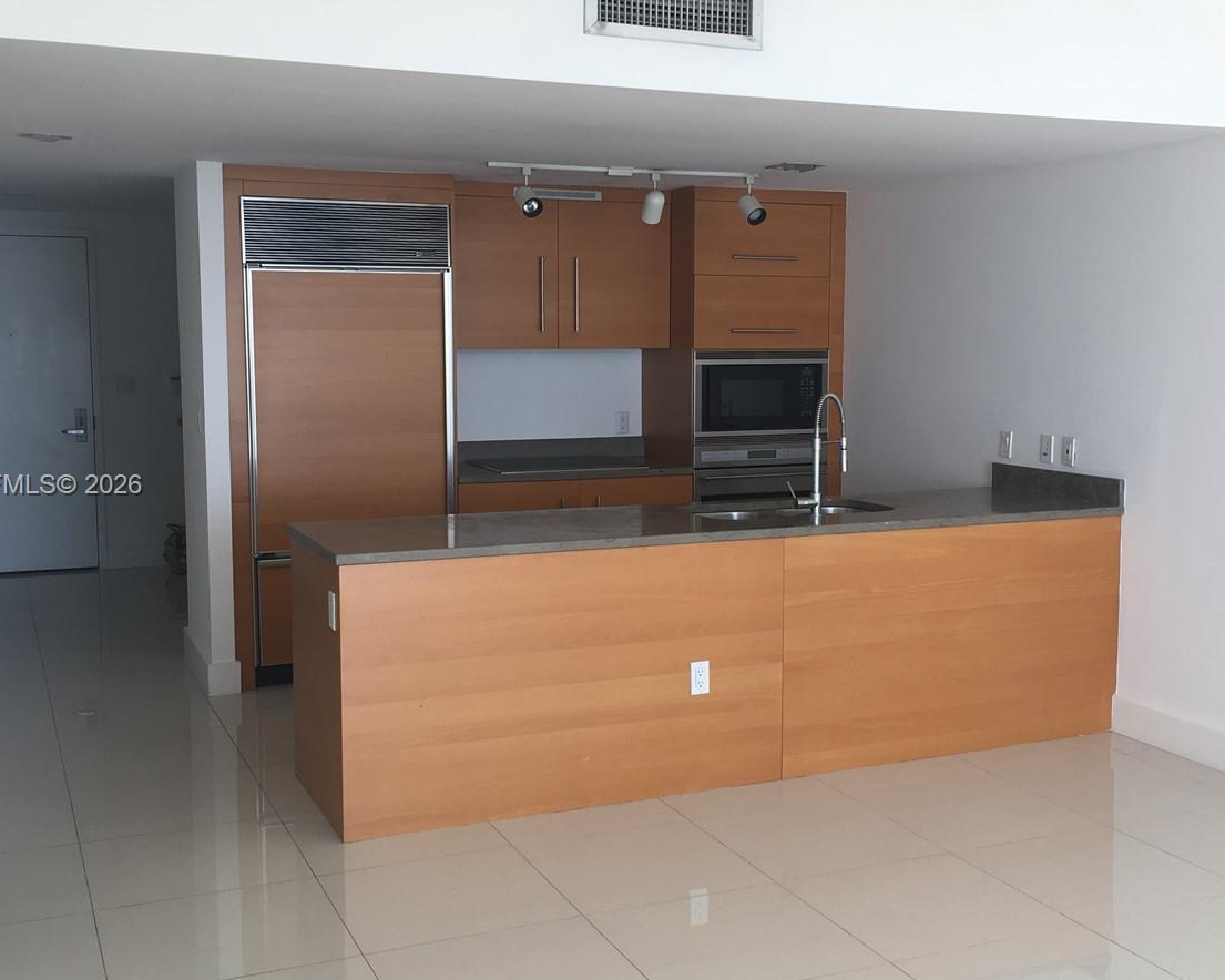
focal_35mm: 41
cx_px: 684
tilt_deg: -5.3
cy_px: 487
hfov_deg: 44.7
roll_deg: -0.3
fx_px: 1486
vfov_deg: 36.5
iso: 25
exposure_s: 1/162
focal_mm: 4.15
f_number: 2.2
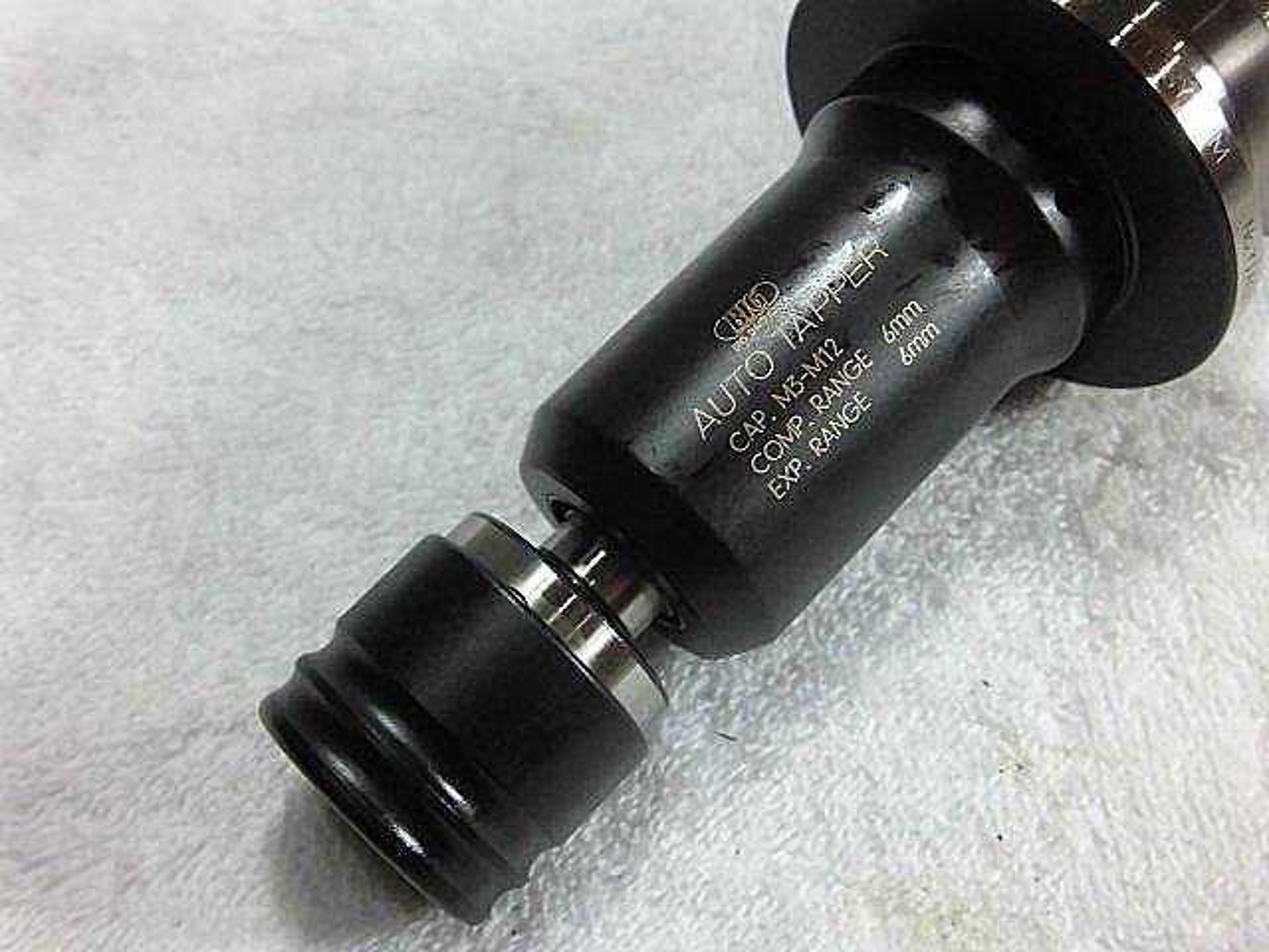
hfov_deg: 51.4
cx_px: 634
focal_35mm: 36
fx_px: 1320
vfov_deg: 39.7
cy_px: 476
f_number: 3.1
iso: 400
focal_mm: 6.4
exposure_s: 1/40
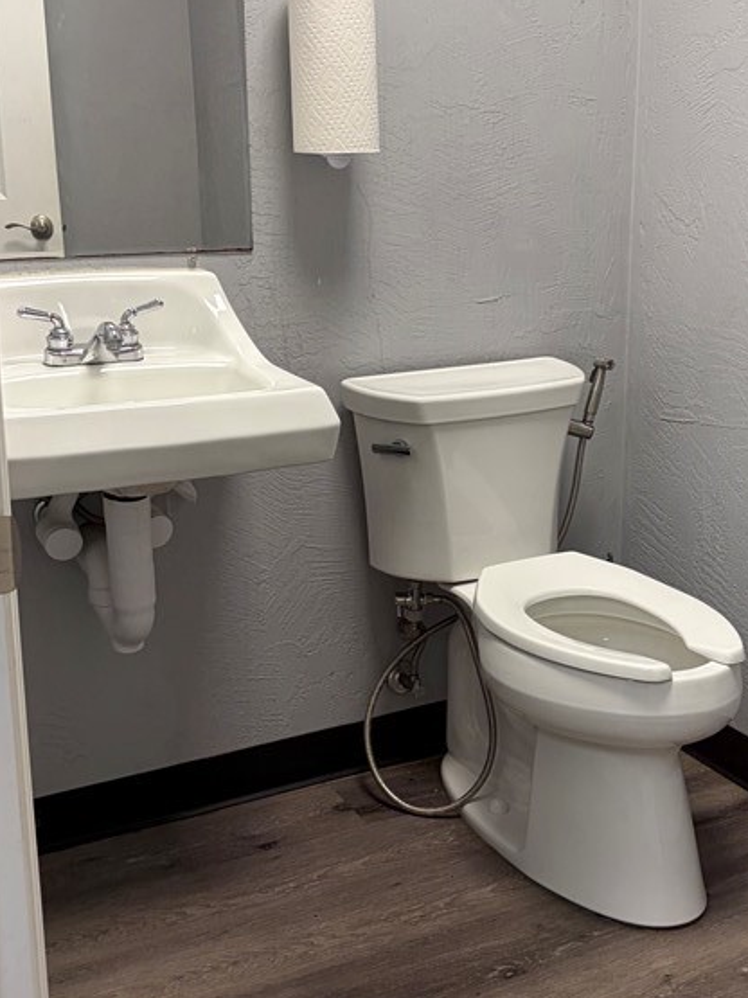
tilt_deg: -15.7
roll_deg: -0.9
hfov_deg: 30.2
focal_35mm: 48
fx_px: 1383
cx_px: 453
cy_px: 441
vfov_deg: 39.6
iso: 100
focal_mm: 5.96
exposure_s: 1/120
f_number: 1.6
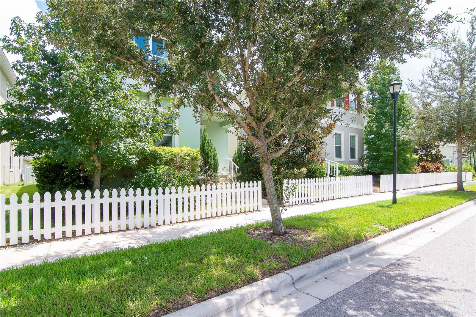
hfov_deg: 92.5
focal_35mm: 17
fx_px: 228
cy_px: 158
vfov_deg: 69.6
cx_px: 238
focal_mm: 11.5
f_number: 9
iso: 400
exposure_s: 1/320
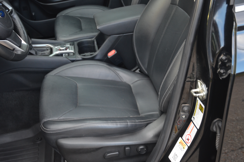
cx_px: 122
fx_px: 386
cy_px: 81
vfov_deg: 23.7
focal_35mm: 57
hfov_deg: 35.1
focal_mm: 38
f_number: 4.2
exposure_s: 1/60
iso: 720
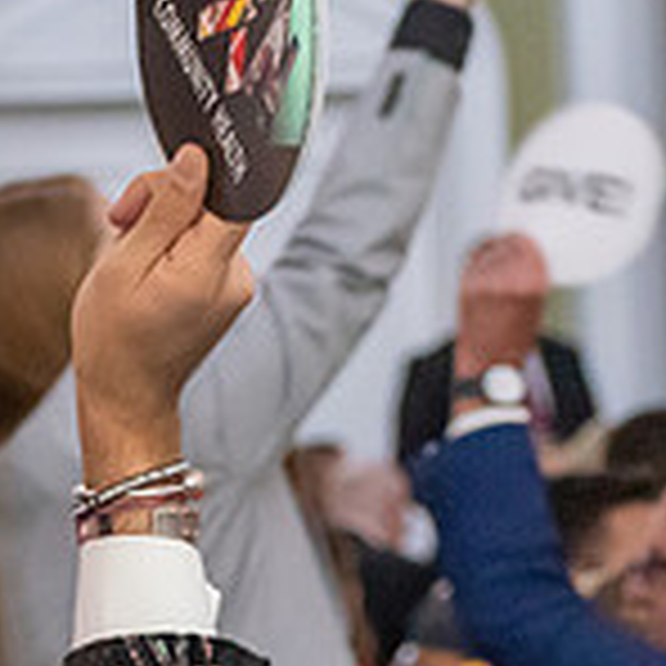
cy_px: 749
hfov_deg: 5.0
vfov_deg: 5.0
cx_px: -184
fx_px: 7619
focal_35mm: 350
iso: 5600
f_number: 4.5
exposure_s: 1/60
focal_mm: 70
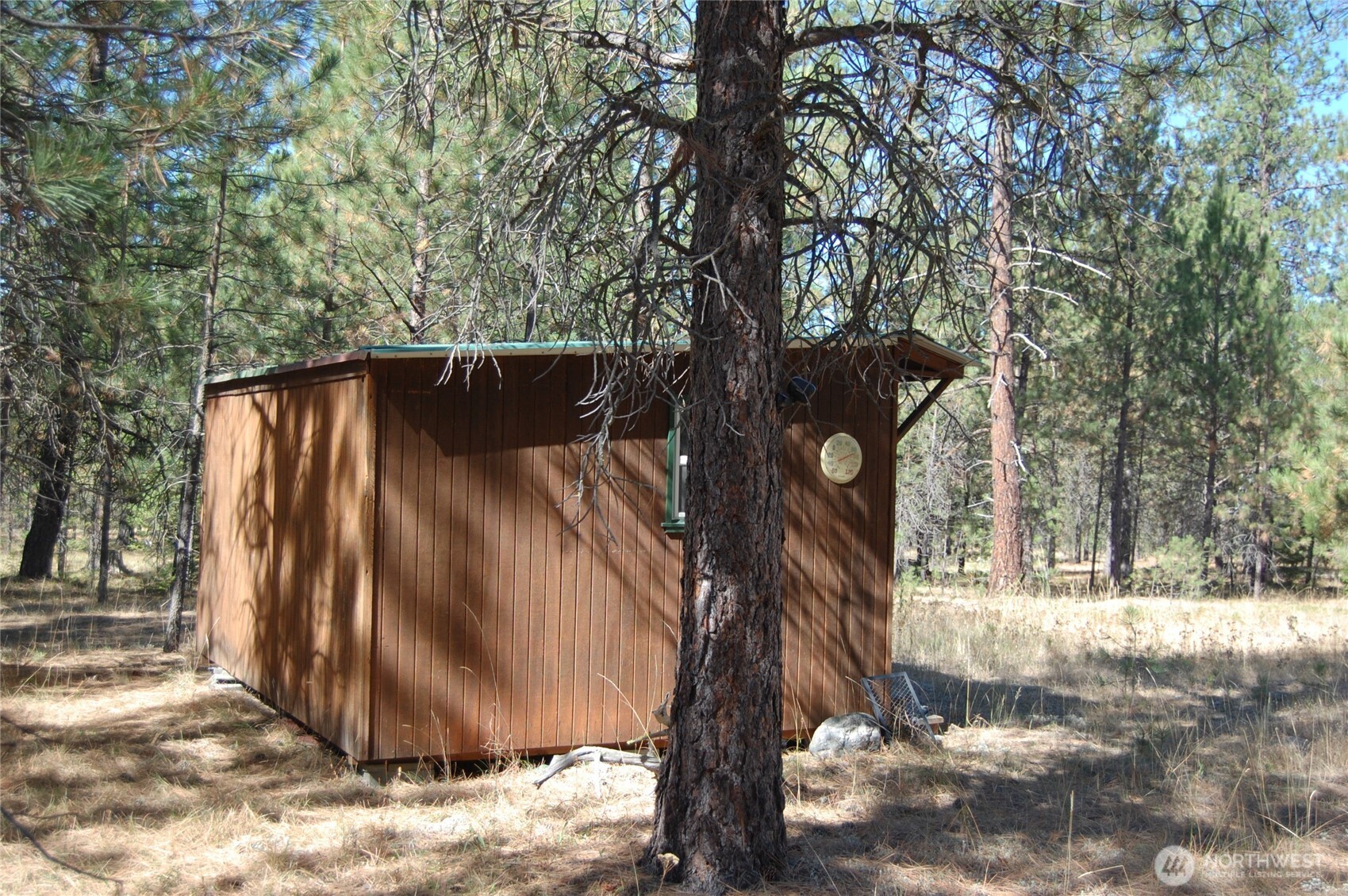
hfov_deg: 49.6
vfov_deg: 34.1
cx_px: 674
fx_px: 1459
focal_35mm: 39
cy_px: 448
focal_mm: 26
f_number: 4.2
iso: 320
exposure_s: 1/500
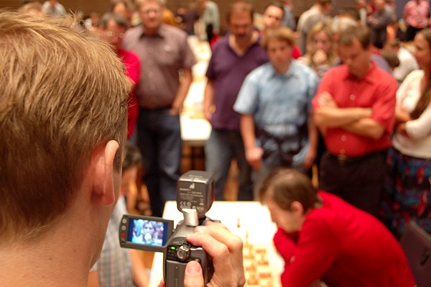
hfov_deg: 42.4
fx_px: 556
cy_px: 144
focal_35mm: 46
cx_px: 216
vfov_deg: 28.9
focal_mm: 31
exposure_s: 1/13
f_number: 4.5
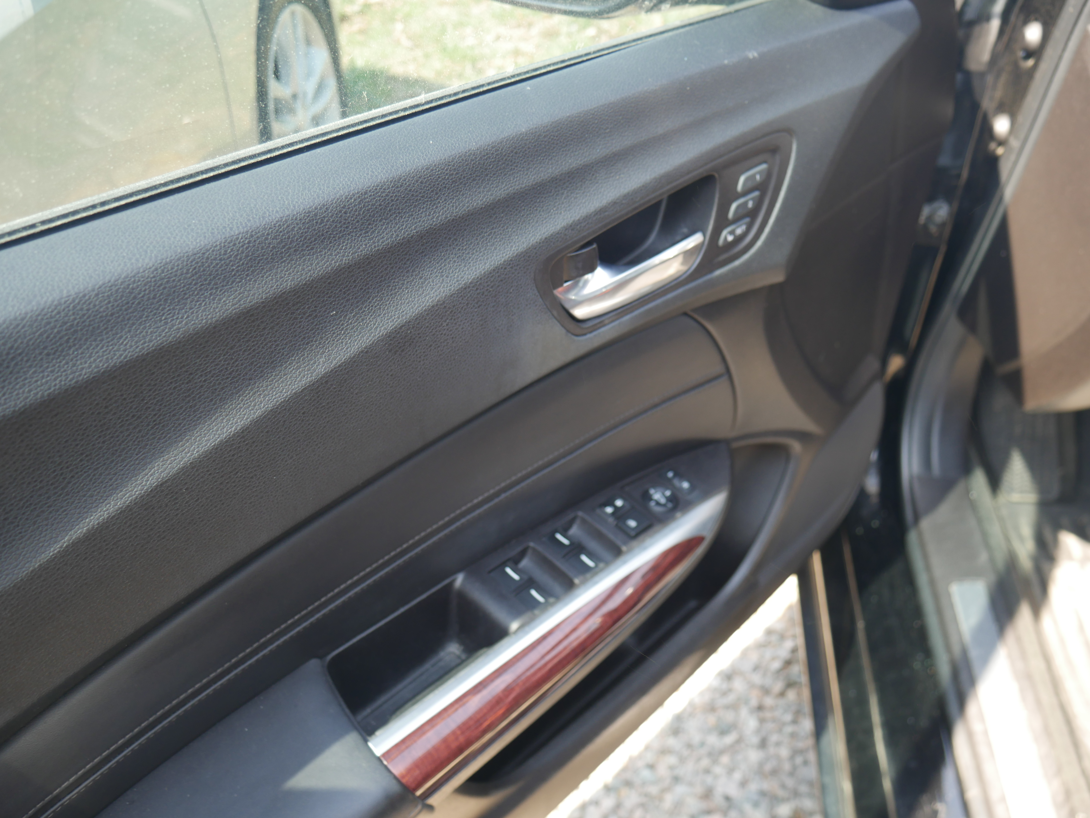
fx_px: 1008
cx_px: 545
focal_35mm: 32
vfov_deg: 44.2
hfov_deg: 56.8
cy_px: 409
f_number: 3.6
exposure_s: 1/100
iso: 200
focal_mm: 16
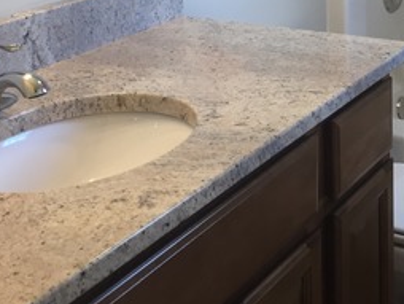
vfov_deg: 19.3
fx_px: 853
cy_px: -41
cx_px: 366
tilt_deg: -9.8
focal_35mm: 73
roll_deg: +0.0
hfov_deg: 25.8
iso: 32
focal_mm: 4.15
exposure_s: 1/30
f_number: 2.2
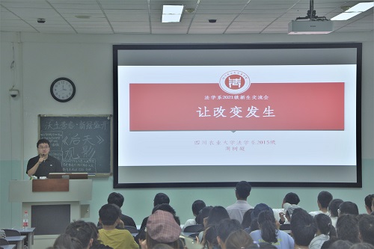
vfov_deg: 13.8
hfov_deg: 20.6
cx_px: 187
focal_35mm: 99
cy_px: 124
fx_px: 1028
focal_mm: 66
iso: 2500
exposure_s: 1/40
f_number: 6.3
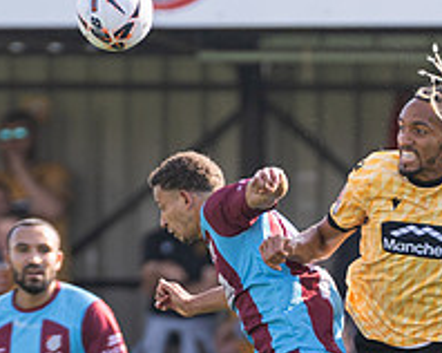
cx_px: 395
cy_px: 306
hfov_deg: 1.4
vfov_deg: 1.1
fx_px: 18544
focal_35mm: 1419
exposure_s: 1/1000
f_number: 2.8
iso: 200
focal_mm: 300
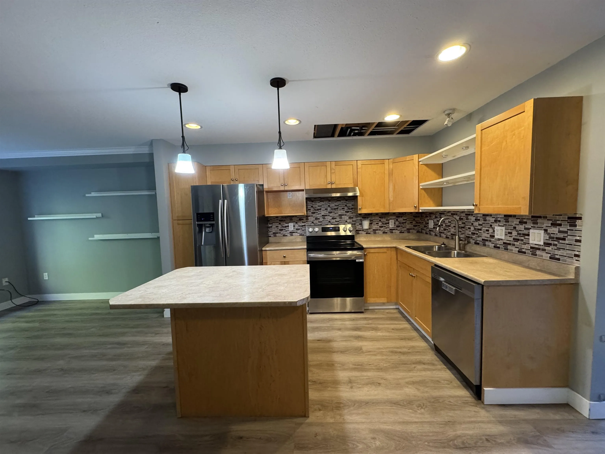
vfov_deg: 85.7
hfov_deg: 102.1
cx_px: 302
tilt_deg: -4.1
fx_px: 245
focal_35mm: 14
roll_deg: +1.7
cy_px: 227
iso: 320
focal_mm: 2.22
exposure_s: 1/60
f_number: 2.2
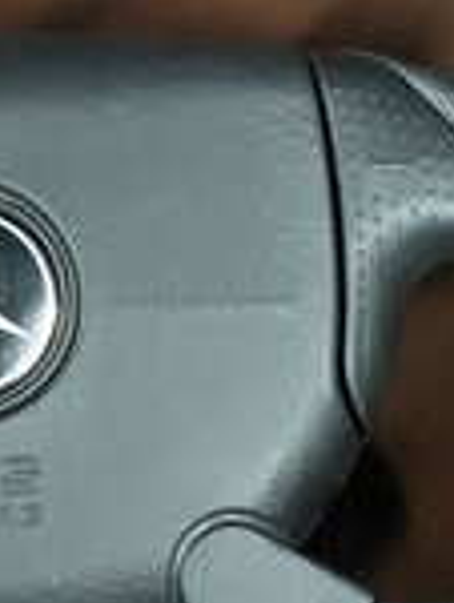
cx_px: -62
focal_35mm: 256
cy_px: 161
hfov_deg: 5.8
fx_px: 4464
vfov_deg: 7.7
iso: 1600
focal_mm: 9
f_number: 2.8
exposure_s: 1/25
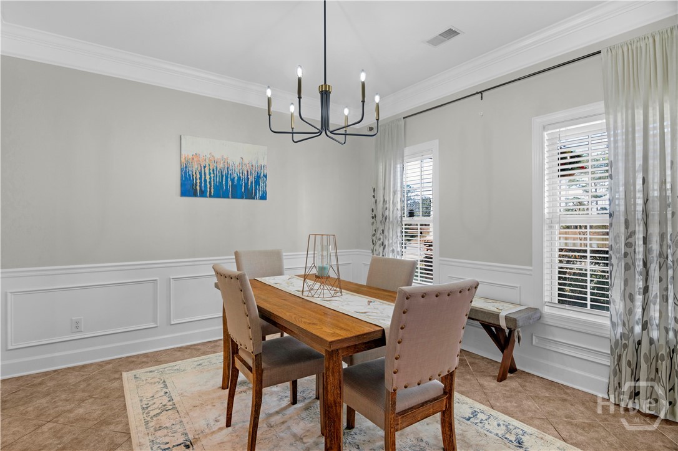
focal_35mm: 16
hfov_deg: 95.0
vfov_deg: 72.0
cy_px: 226
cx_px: 339
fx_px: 311
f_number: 7.1
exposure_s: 1/3.33
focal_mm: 11
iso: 100
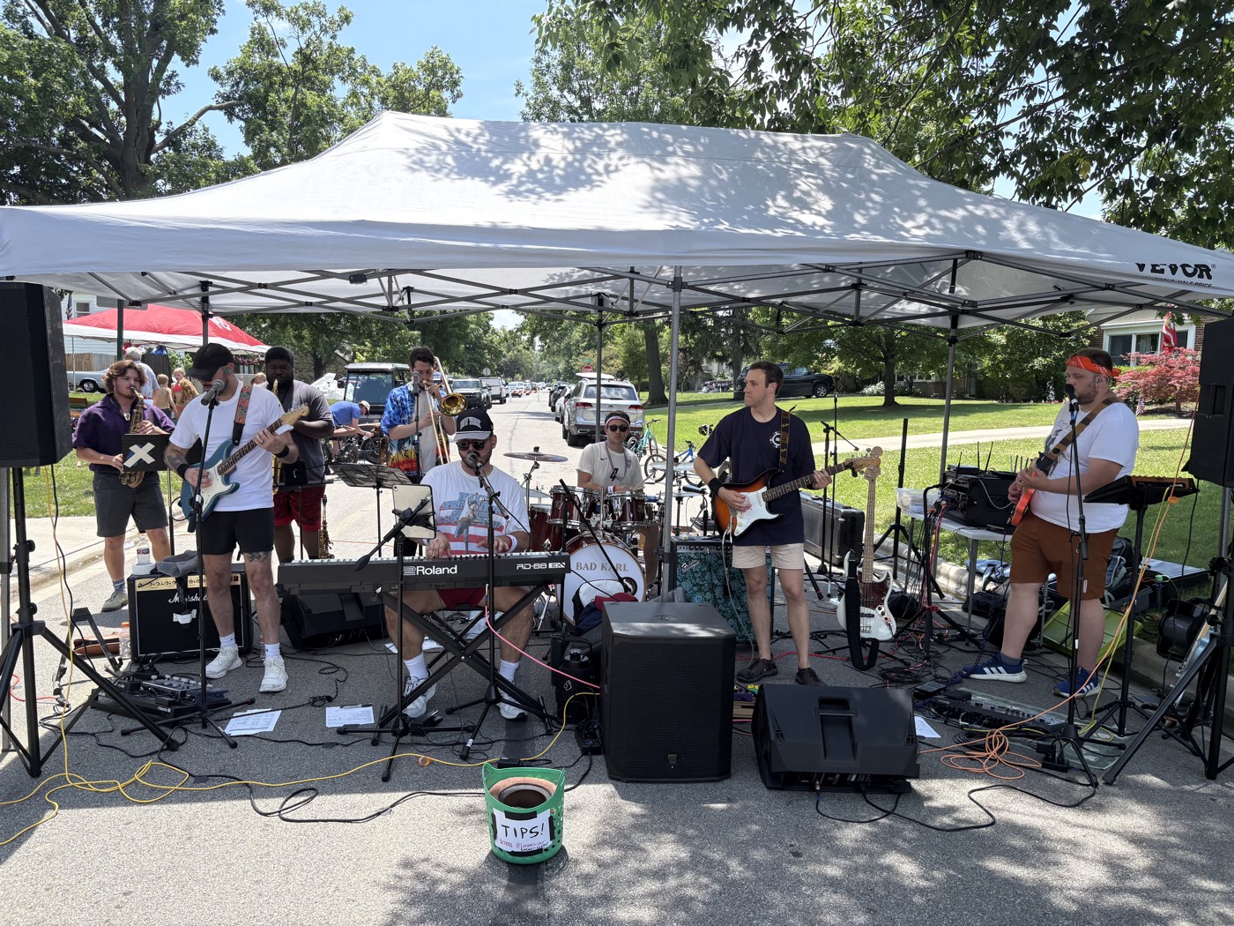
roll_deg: -0.8
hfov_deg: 67.3
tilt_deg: -5.3
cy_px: 463
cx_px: 617
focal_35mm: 26
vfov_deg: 53.1
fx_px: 927
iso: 64
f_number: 1.6
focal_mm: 5.96
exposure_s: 1/1337
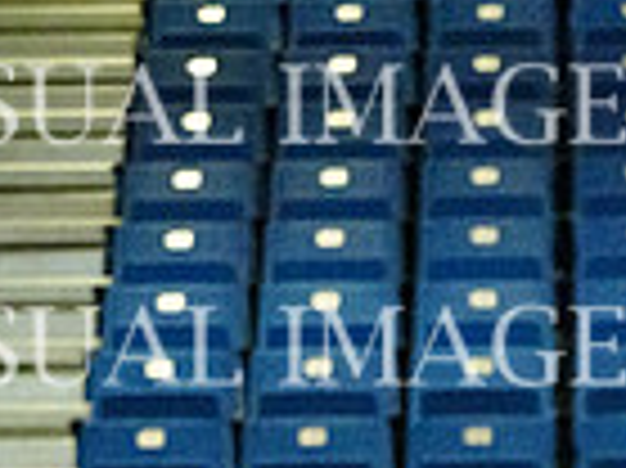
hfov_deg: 3.3
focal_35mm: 604
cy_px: 1192
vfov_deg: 2.4
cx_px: 633
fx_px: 10913
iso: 25600
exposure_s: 1/1600
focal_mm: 150
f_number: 2.8
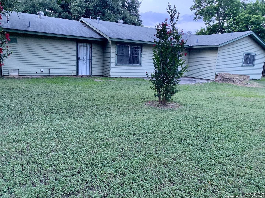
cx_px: 132
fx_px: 199
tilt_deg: -11.1
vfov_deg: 53.1
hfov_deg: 67.3
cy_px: 99
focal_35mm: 26
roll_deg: -3.8
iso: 400
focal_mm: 4.25
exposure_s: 1/40
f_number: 1.8
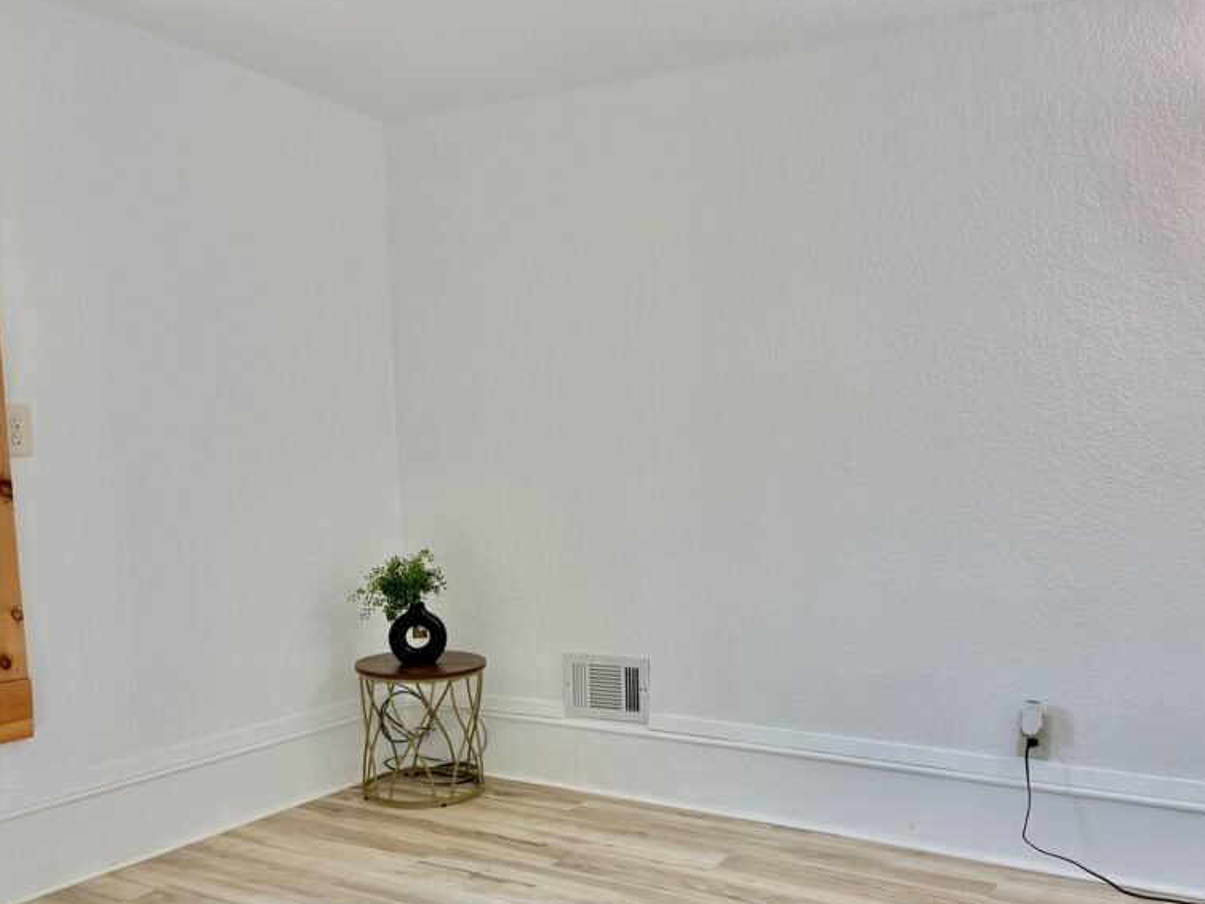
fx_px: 1184
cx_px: 596
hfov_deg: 53.9
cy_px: 616
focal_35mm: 34
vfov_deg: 41.2
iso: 100
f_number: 1.78
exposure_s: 1/363
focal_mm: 6.76
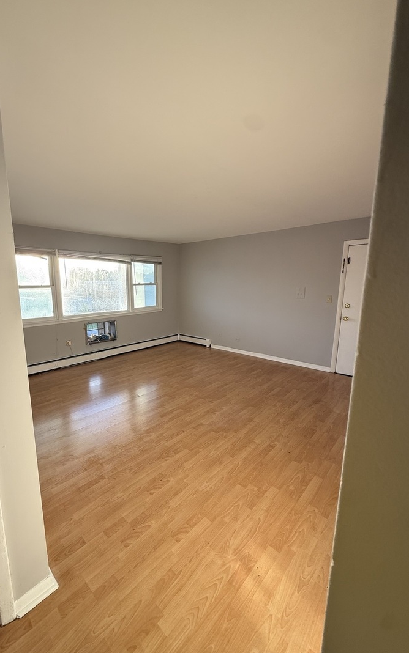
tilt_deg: -8.8
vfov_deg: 101.4
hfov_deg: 74.1
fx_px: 267
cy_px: 330
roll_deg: +0.8
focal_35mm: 15
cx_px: 166
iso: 125
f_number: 2.2
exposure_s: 1/99
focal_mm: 2.22
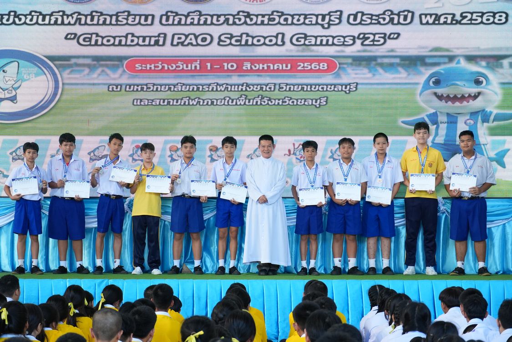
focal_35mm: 99
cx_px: 256
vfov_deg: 13.8
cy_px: 171
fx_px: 1408
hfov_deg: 20.6
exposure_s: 1/125
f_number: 5.6
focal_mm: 66
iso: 1000
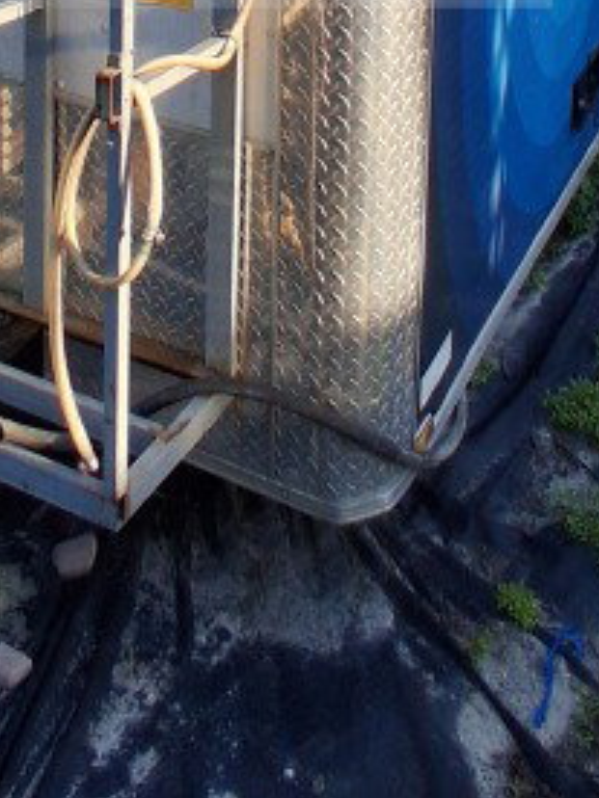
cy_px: -221
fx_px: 1154
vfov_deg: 30.6
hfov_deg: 29.0
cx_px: 226
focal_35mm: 50
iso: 50
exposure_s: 1/653
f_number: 2.2
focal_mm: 1.4
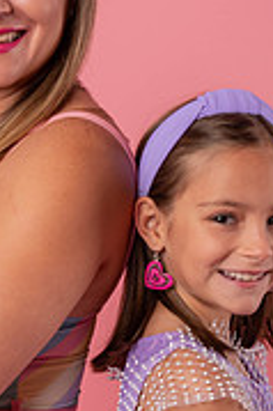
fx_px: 1345
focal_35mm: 118
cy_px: 241
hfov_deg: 11.6
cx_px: 80
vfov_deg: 17.4
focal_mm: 47
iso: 160
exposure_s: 1/100
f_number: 5
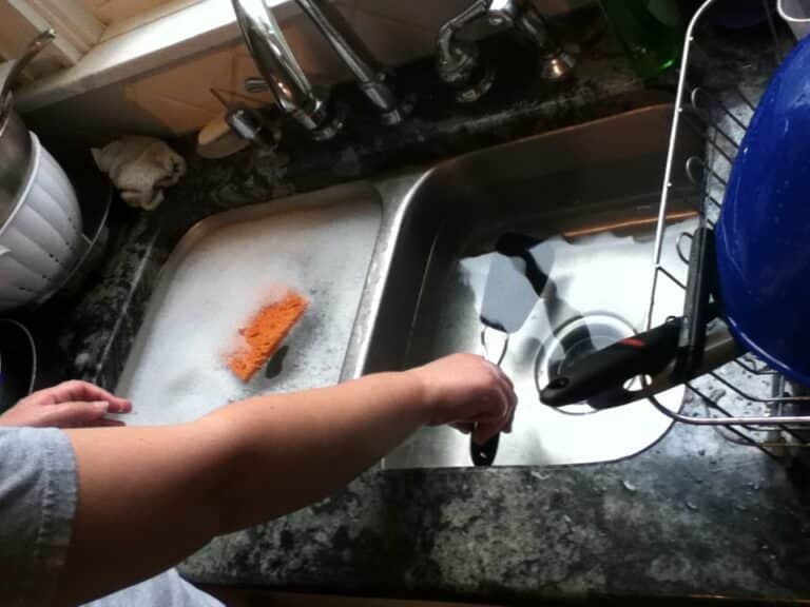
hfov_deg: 56.8
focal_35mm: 32
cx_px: 405
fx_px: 749
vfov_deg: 44.2
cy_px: 304
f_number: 2.4
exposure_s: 1/30
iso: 100
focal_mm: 3.85
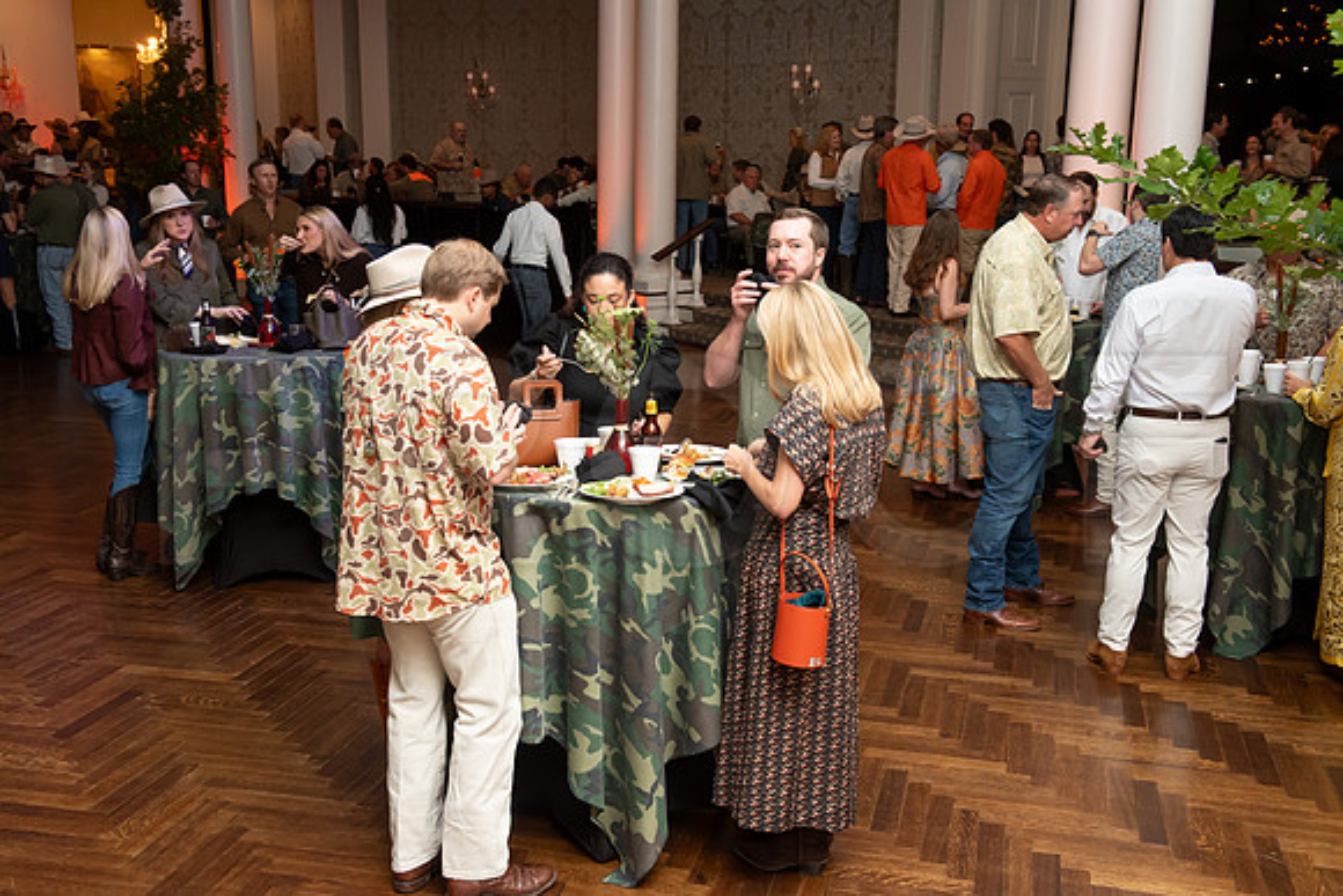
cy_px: 448
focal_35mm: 40
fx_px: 1493
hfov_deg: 48.4
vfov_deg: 33.4
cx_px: 672
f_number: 8
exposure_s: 1/80
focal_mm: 40
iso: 3200
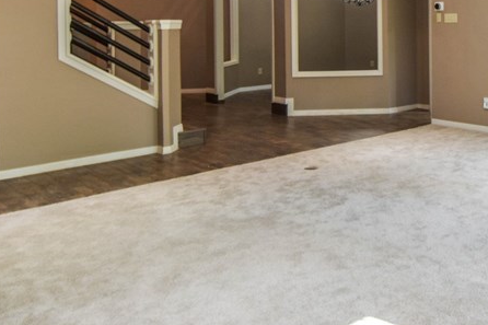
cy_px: 11
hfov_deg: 43.1
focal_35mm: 40
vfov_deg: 31.1
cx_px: 461
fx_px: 545
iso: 250
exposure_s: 1/15
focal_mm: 11
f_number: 6.3
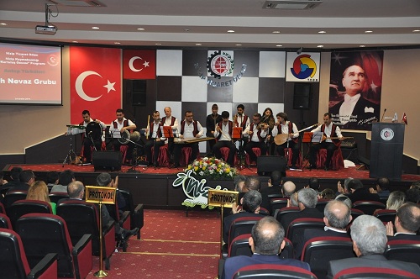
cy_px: 140
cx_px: 210
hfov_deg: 46.5
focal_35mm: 42
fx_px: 489
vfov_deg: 31.8
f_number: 4
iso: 800
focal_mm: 28
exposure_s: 1/60
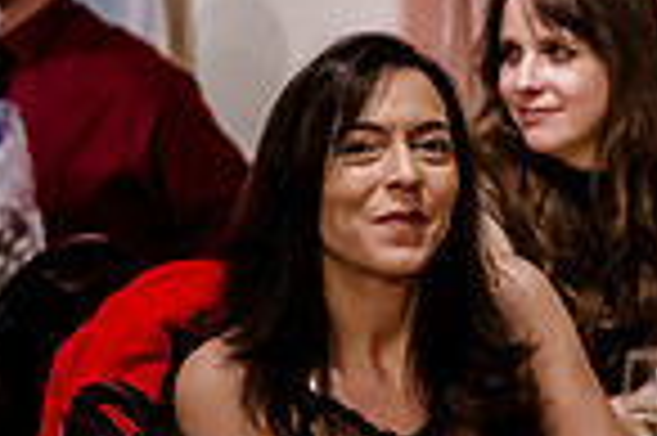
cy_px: 202
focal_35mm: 337
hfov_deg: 6.1
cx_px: 577
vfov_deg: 4.1
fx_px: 6143
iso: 5000
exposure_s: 1/200
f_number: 2.8
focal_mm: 62
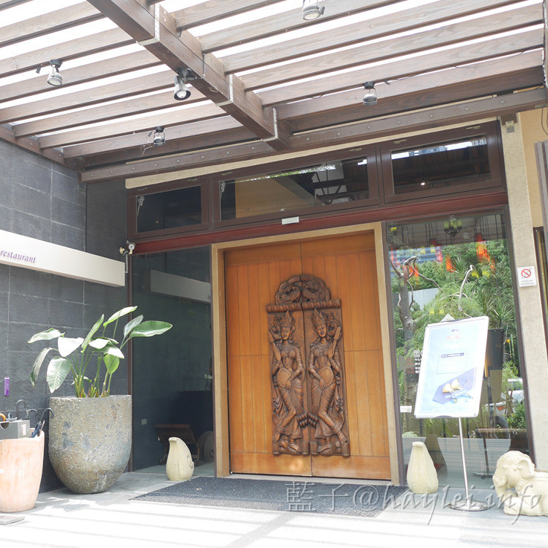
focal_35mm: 36
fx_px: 645
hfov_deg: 45.8
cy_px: 271
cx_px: 216
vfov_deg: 46.0
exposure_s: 1/200
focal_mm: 15
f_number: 2.2
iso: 200
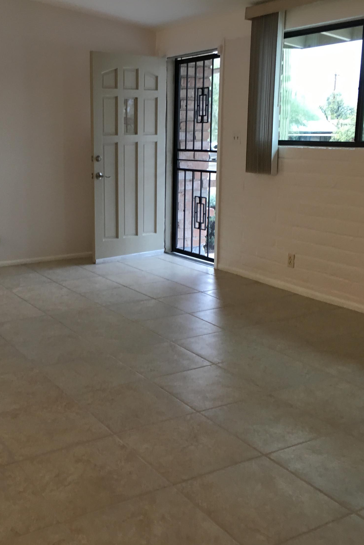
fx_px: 622
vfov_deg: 47.4
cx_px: 117
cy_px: 276
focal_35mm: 41
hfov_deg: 32.3
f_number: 2.2
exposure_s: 1/15
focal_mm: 4.15
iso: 40
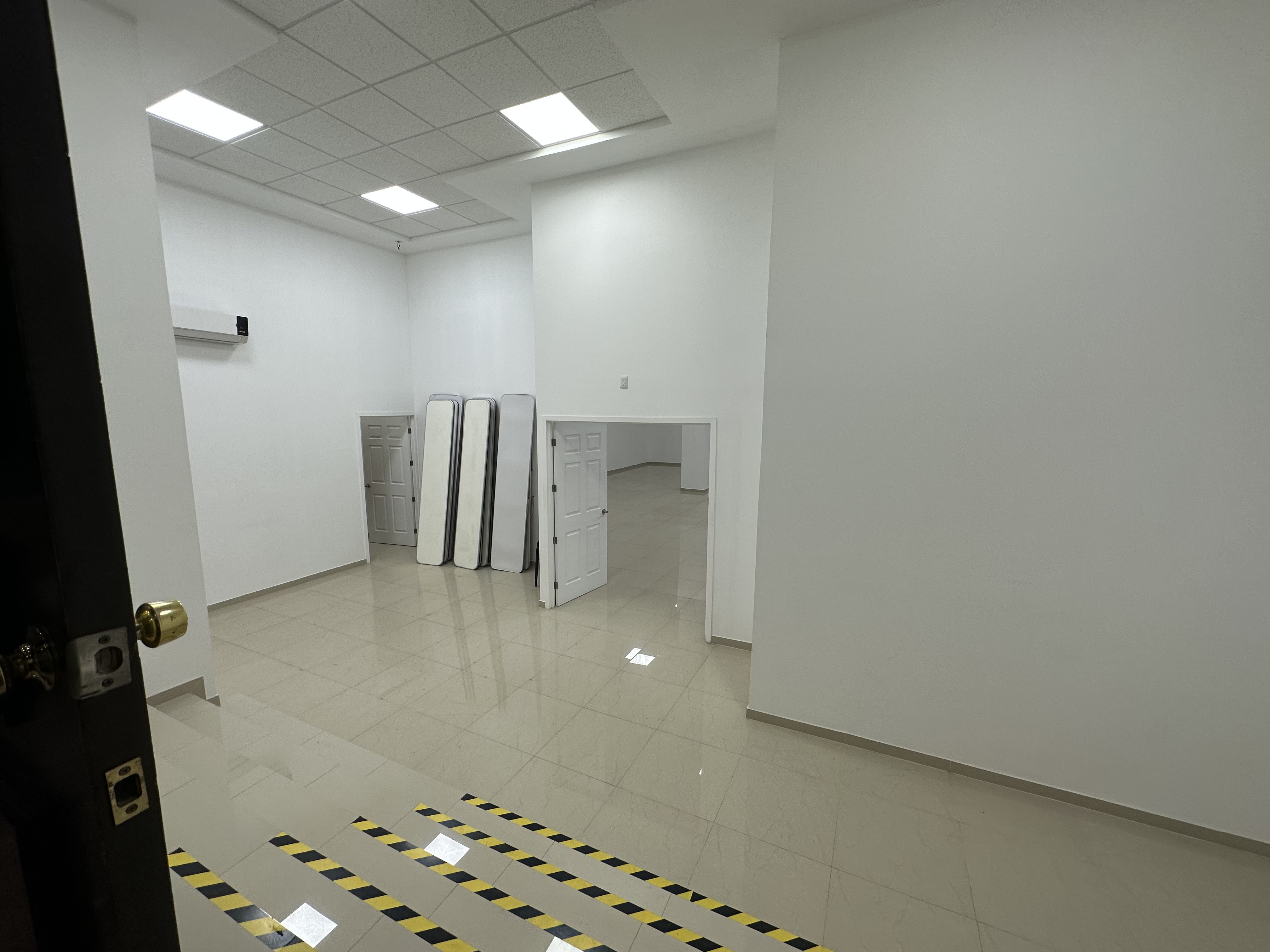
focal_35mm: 14
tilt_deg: -9.0
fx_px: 514
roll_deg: +0.1
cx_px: 635
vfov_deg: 85.7
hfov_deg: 102.1
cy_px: 476
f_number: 2.2
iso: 80
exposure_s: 1/120
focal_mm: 2.22
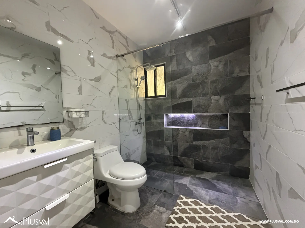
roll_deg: +1.4
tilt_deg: -2.7
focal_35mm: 14
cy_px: 114
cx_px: 152
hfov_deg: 102.1
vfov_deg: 85.7
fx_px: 123
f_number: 2.2
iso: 1000
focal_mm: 2.22
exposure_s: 1/60
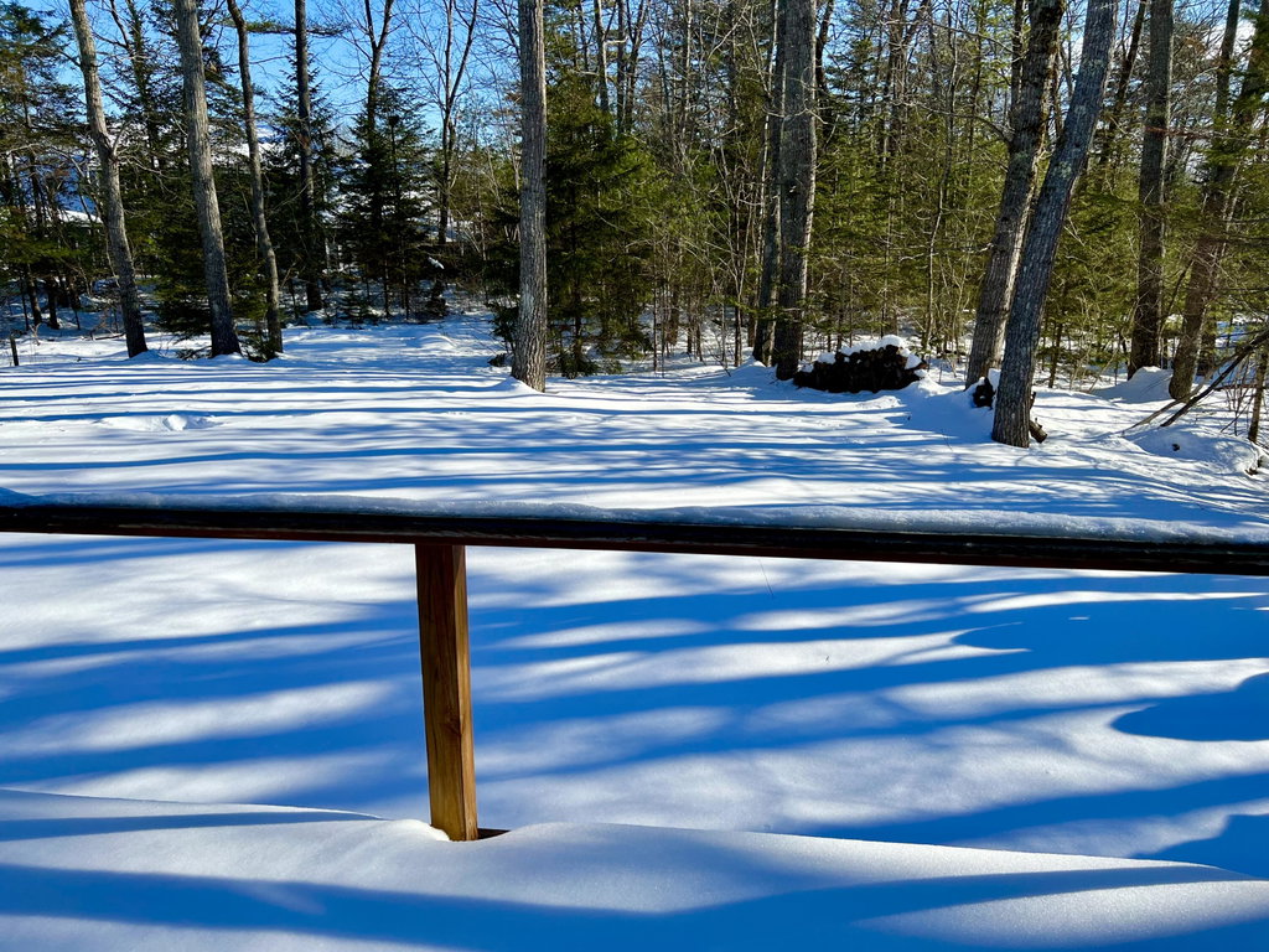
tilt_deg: -15.3
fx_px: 953
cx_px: 634
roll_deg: -0.1
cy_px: 476
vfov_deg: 53.1
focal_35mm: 26
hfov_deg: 67.3
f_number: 1.5
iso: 50
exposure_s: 1/3571
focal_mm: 5.7
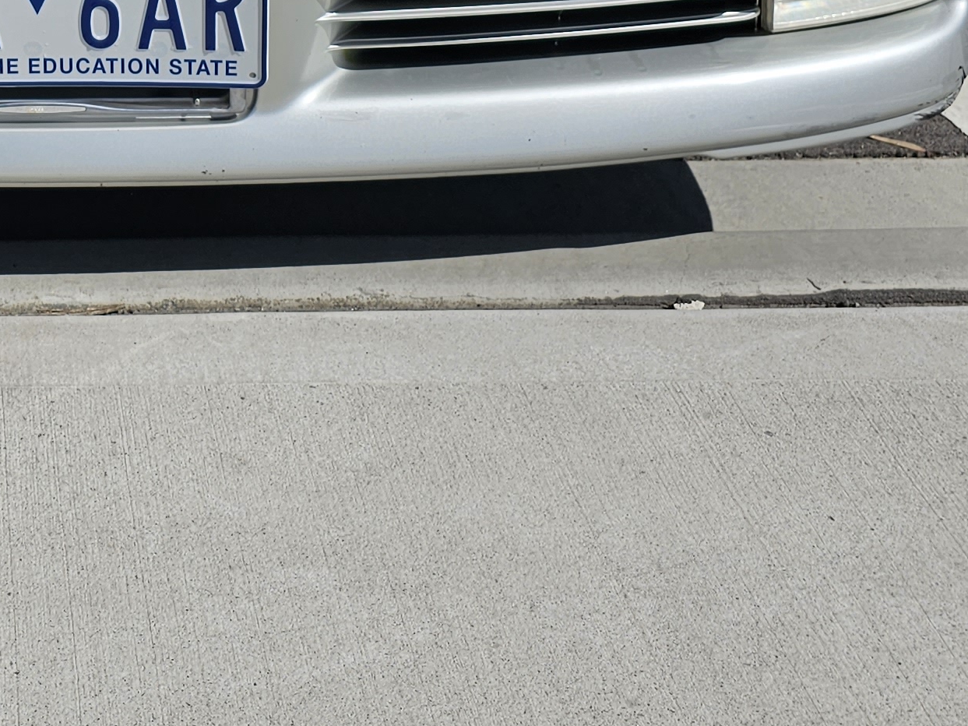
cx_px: -91
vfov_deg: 18.2
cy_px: -285
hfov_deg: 24.6
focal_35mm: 74
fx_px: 2069
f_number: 1.7
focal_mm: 6.3
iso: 12
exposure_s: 1/2000
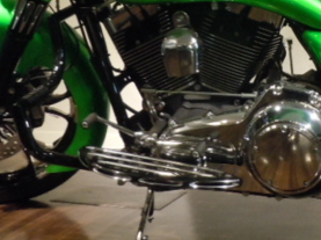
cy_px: 3
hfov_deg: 23.4
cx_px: 301
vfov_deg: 17.8
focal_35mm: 81
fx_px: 750
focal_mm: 5
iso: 400
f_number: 3.7
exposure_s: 1/10
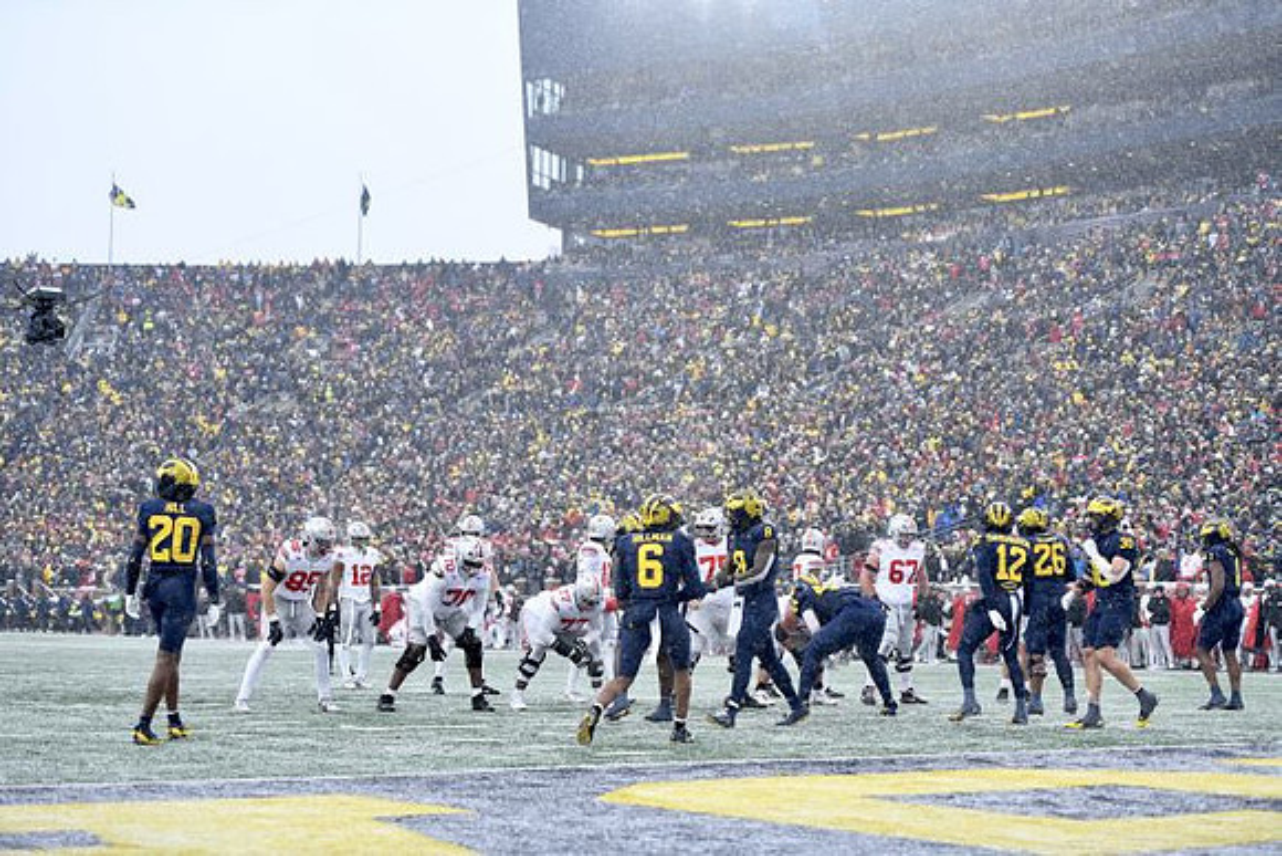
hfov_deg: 28.8
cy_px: 428
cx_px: 641
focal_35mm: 70
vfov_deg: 19.5
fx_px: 2493
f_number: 2.8
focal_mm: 70
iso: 800
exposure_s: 1/1000
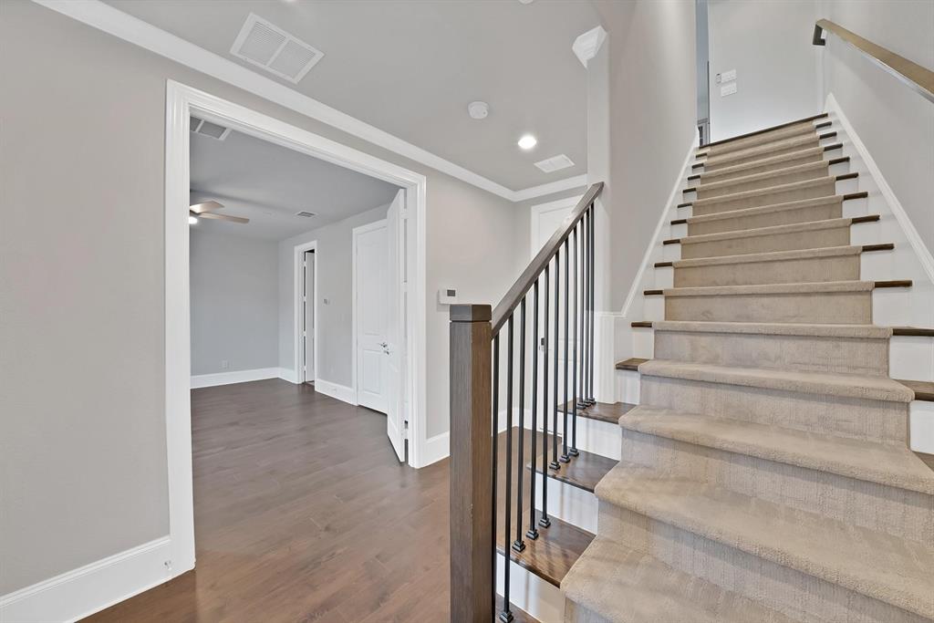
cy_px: 312
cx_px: 467
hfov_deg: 112.6
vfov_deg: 90.0
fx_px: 311
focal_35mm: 12
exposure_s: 1
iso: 640
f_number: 9
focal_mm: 12
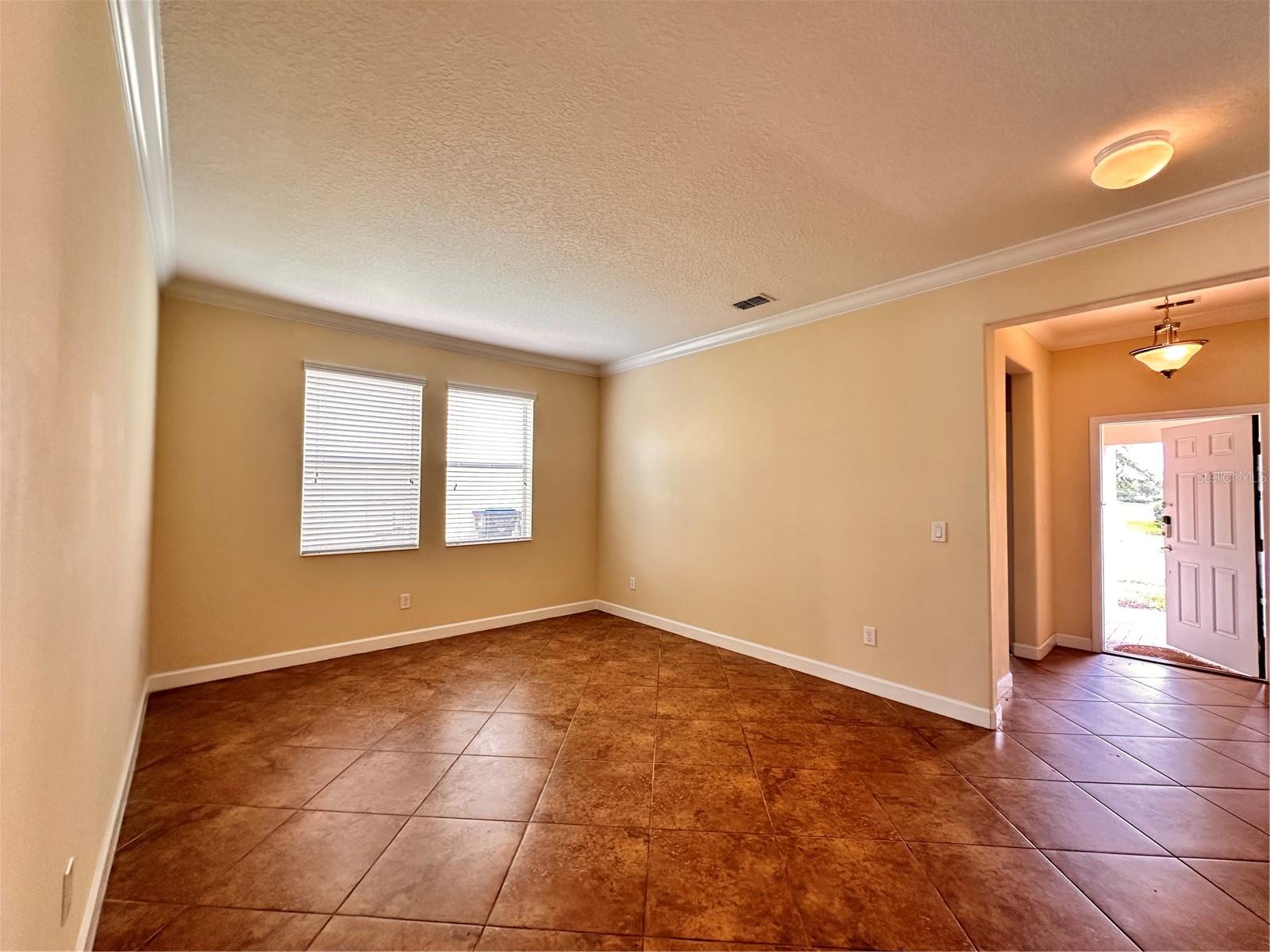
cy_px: 476
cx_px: 635
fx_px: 514
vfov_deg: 85.7
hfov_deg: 102.1
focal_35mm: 14
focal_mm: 2.22
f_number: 2.2
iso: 200
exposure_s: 1/60
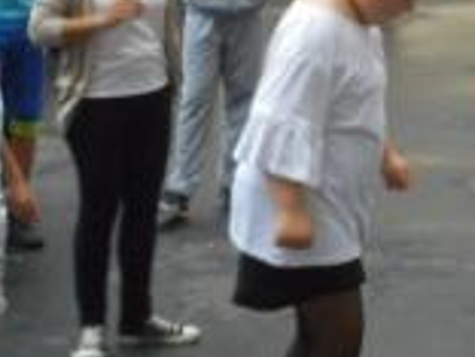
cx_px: 359
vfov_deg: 11.7
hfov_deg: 15.6
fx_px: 1729
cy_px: 101
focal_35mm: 126
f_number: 4.7
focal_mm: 7.9
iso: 400
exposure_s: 1/160
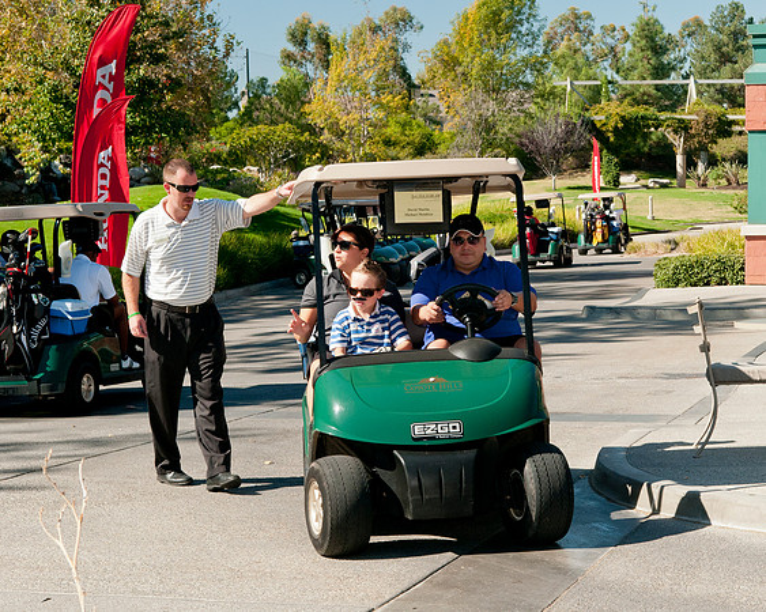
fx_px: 1638
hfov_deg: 26.2
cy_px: 326
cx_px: 492
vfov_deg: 21.2
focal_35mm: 72
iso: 400
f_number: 9
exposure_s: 1/200
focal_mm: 40
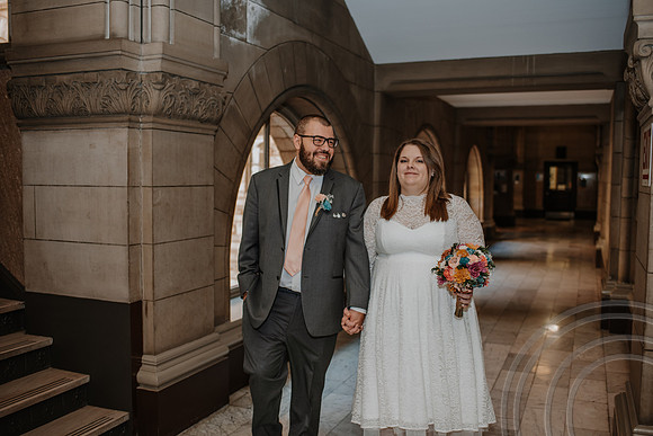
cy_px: 218
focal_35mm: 35
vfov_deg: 37.9
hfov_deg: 54.4
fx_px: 635
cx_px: 326
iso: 1000
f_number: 2.5
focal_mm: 35
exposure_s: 1/200
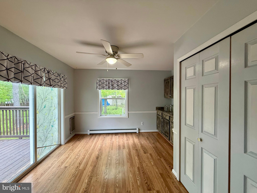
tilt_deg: -1.0
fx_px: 104
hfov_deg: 102.1
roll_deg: +0.1
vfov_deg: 85.7
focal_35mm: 14
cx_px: 128
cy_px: 96
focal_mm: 2.22
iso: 250
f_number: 2.2
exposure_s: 1/120
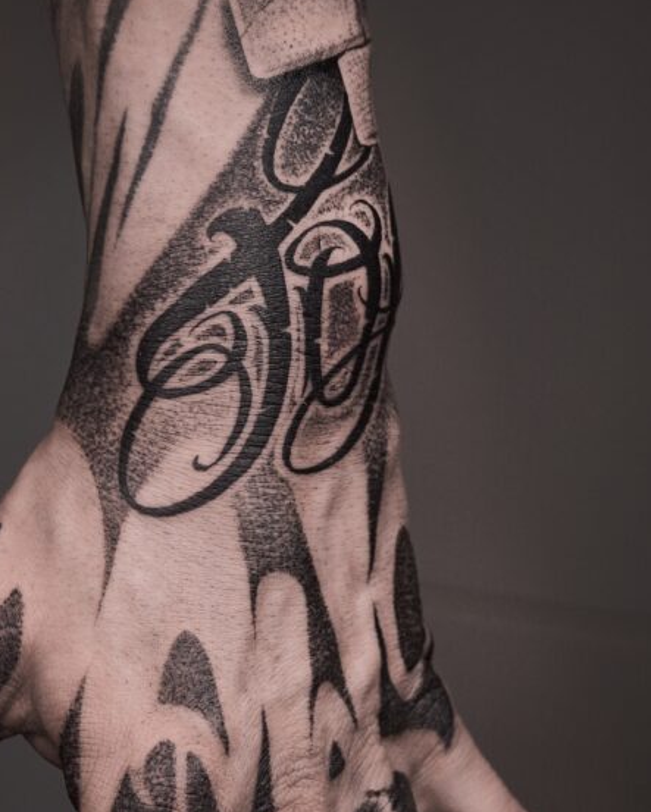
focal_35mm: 133
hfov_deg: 11.6
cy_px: 664
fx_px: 3197
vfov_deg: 14.4
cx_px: 208
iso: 200
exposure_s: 1/100
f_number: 4
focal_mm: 51
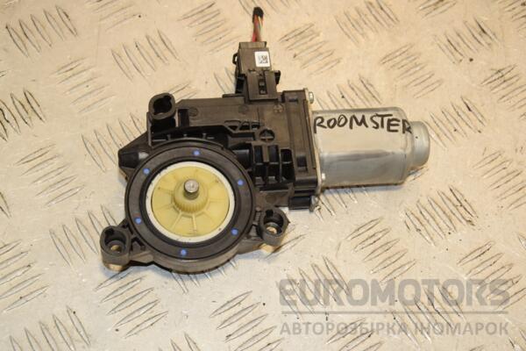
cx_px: 263
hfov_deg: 28.1
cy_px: 176
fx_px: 1052
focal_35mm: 72
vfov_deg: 18.9
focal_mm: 48
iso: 800
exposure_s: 1/200
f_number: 9
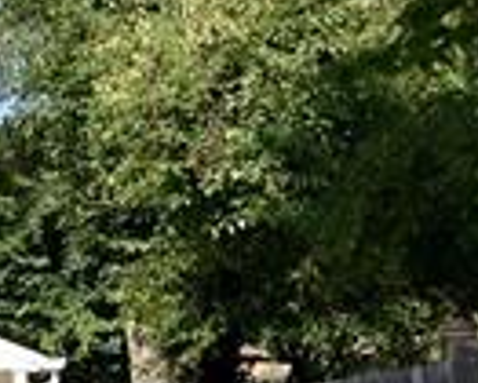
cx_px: -1022
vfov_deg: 9.6
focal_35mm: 161
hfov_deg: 9.2
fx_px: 2279
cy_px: 264
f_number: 9
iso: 100
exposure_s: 1/200
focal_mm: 22
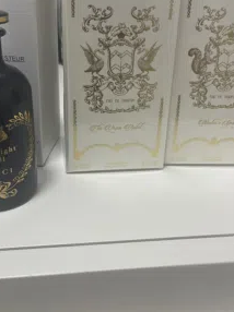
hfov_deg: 40.6
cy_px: 118
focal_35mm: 35
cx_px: 108
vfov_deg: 52.1
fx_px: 316
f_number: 1.6
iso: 80
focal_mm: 5.1
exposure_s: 1/50
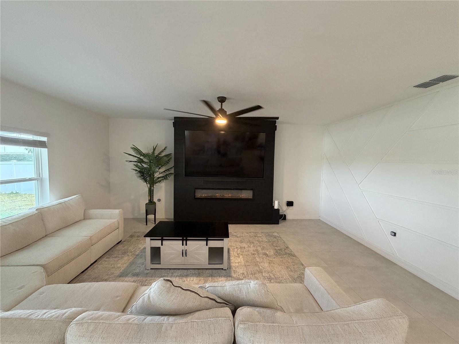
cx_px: 230
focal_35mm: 14
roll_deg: -1.0
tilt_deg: -4.0
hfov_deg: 102.1
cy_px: 172
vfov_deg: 85.7
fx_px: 186
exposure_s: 1/60
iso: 250
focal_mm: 2.22
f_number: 2.2
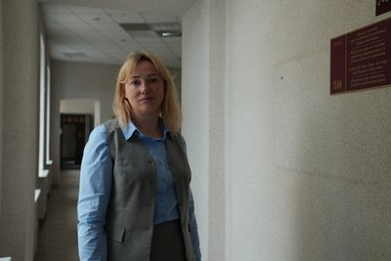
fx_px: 435
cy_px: 130
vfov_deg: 33.4
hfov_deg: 48.4
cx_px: 196
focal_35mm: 40
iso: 640
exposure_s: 1/50
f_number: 4
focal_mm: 40
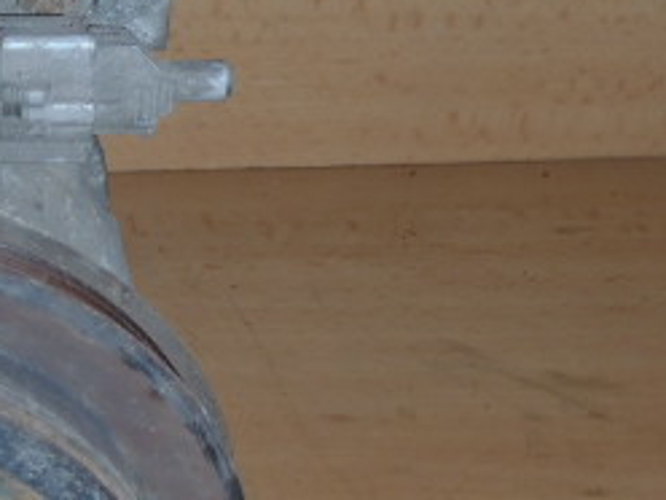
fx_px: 1885
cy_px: 349
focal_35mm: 98
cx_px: -185
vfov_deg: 15.1
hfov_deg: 18.7
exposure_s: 1/40
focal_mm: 6.83
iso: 100
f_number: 4.6
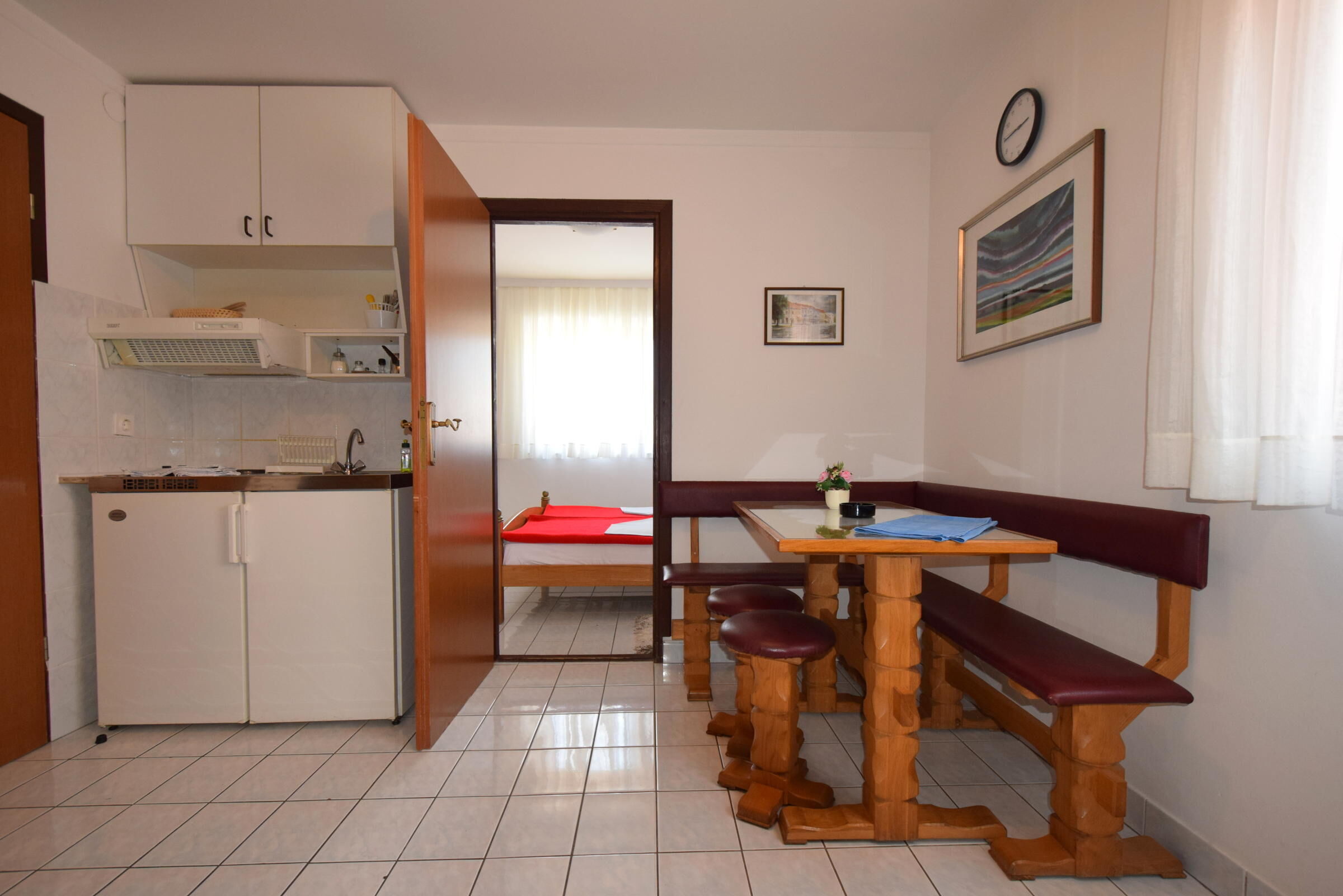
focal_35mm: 15
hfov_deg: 100.4
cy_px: 448
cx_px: 672
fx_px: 560
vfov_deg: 77.3
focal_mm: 10
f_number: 4.5
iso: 800
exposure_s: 1/80
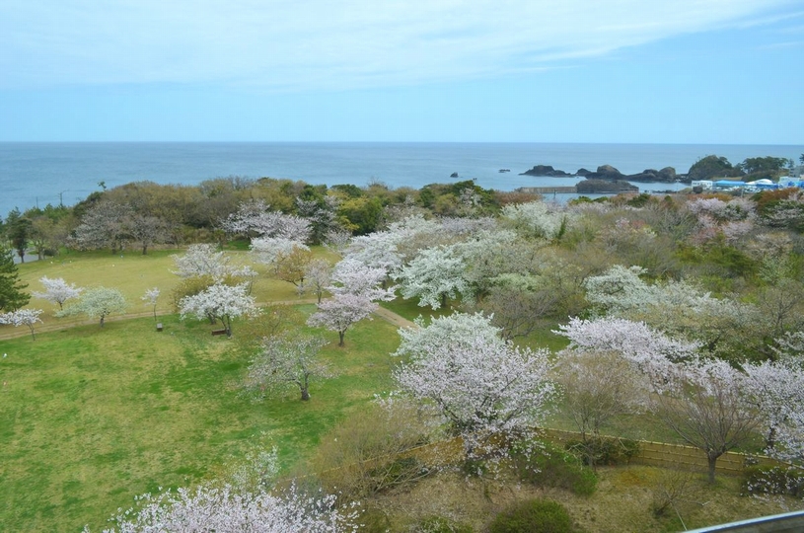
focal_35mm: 27
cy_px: 266
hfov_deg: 67.5
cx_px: 402
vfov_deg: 47.7
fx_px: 602
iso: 125
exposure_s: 1/250
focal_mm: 18
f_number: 8
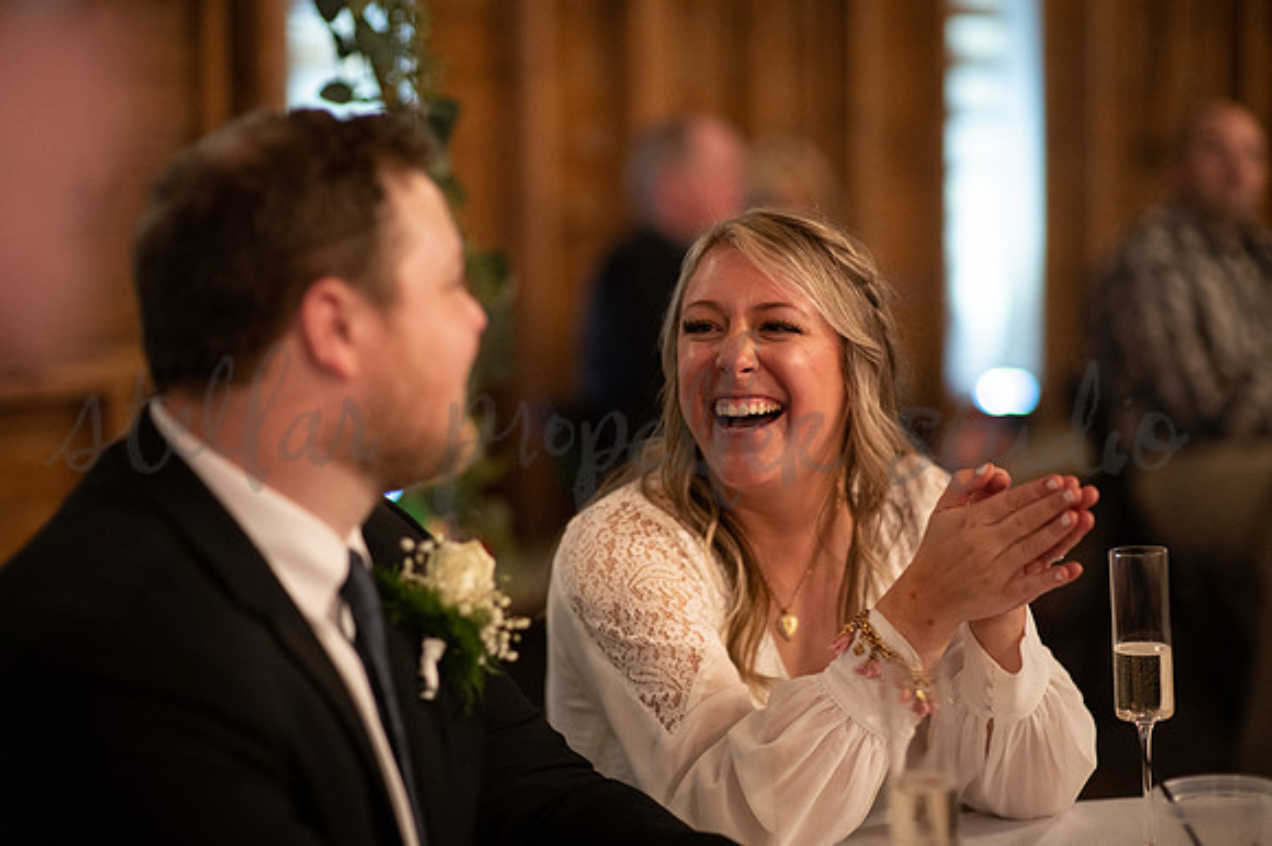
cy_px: 423
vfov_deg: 16.1
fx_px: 3002
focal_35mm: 85
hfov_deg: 23.9
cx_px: 636
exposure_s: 1/200
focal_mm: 85
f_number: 1.4
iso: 2500
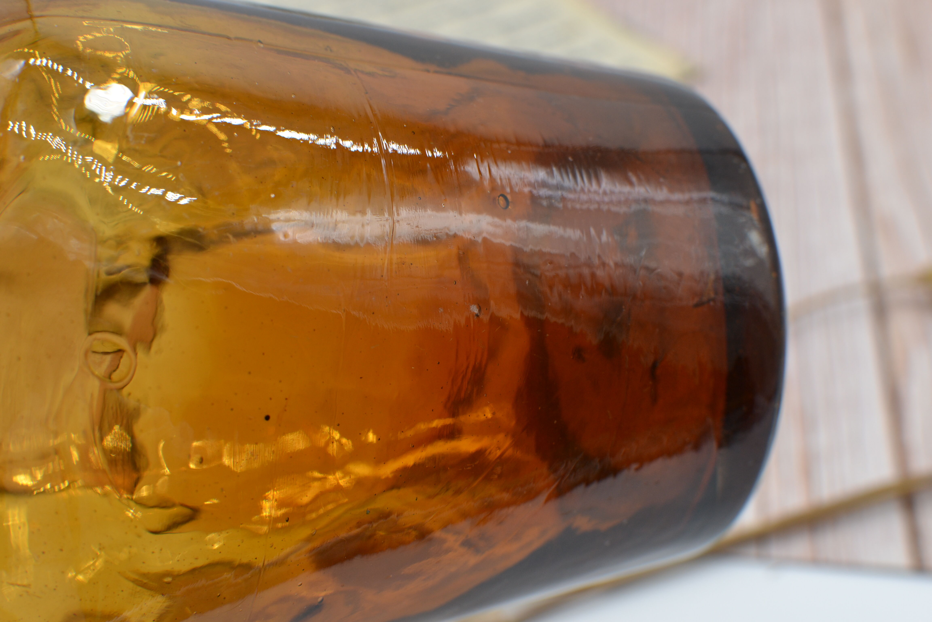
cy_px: 311
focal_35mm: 52
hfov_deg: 37.9
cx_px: 466
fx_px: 1359
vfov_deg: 25.8
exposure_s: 1/125
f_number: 5.6
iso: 280
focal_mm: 35
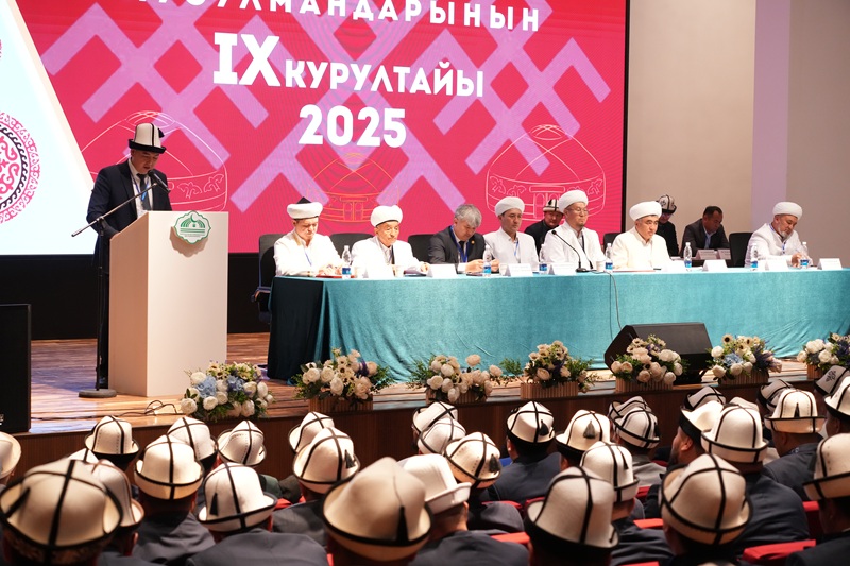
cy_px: 283
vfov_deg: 19.4
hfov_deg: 28.8
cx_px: 425
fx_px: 1652
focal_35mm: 70
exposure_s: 1/50
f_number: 6.3
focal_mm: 70
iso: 3200
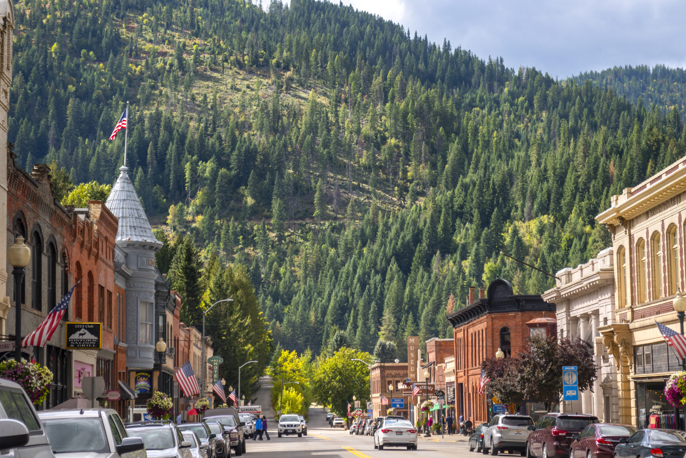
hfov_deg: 24.8
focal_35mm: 82
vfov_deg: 16.7
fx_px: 1563
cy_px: 229
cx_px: 343
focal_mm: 55
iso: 100
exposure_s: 1/250
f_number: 5.6
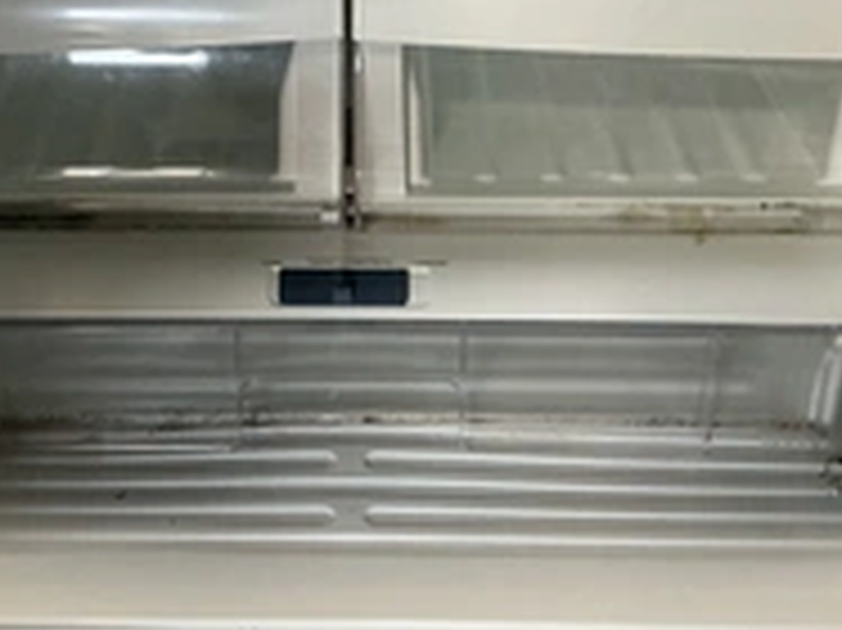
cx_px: 342
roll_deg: -1.9
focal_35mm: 60
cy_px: 162
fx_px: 1459
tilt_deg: -27.5
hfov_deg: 32.1
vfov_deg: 24.1
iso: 125
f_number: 1.8
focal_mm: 3
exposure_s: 1/60
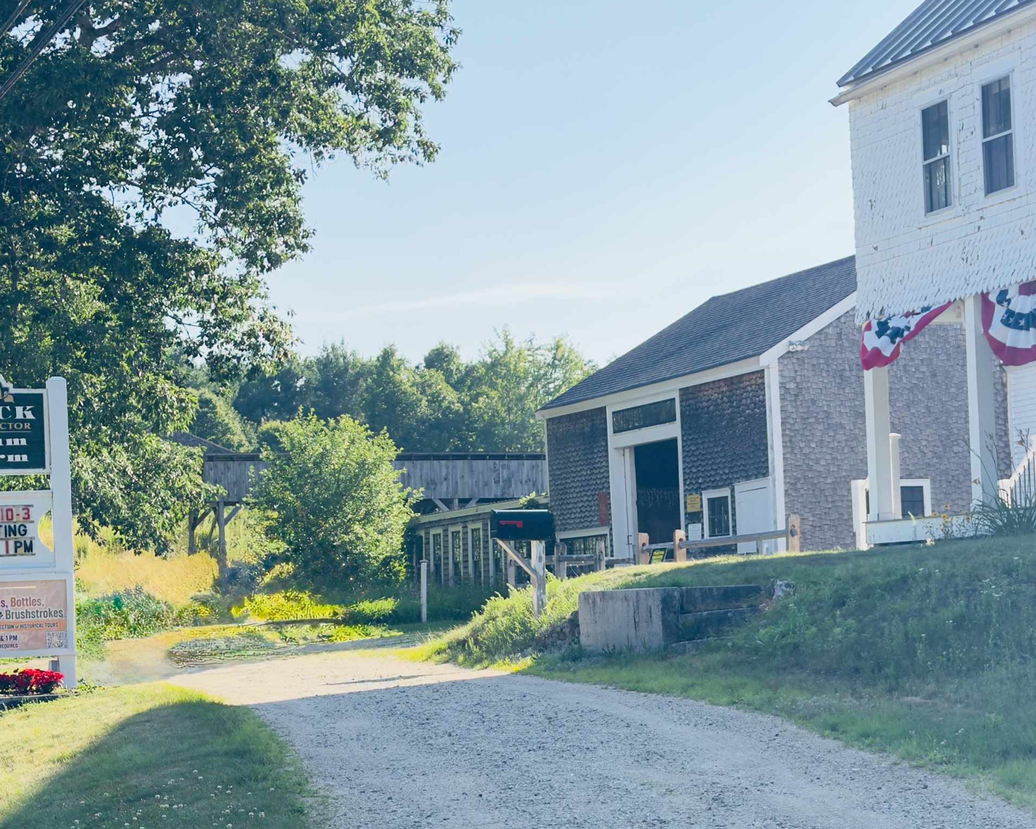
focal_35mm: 75
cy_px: 528
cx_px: 564
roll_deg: +3.5
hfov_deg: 25.4
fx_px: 2300
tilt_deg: -0.6
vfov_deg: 20.4
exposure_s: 1/3096
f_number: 1.78
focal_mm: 6.76
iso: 80
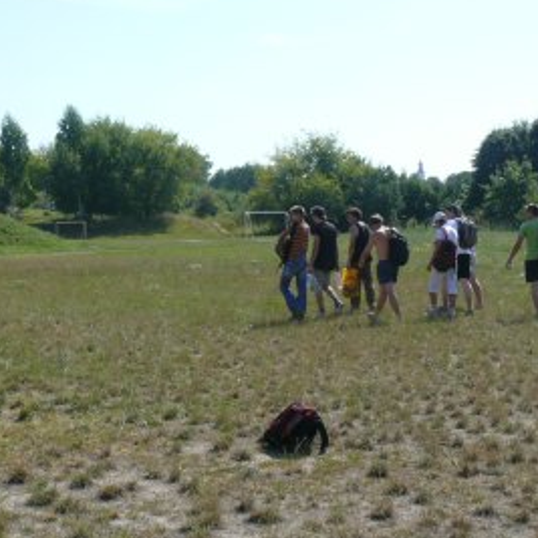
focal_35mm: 65
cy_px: 264
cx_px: 73
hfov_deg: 25.8
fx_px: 1143
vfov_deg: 26.5
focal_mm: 7.4
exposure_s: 1/400
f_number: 5.6
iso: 100
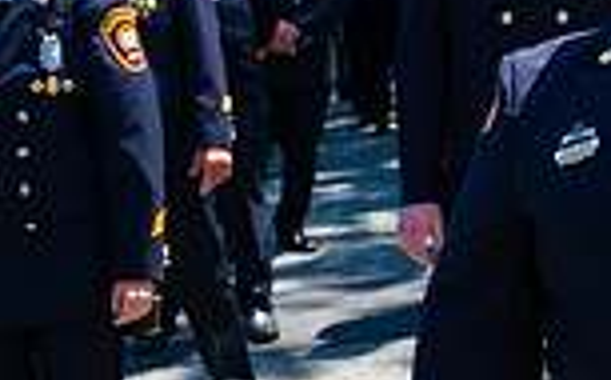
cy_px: 70
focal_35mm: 93
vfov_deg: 13.9
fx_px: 1546
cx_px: 767
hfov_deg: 20.6
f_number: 5
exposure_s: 1/1250
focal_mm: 24
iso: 200
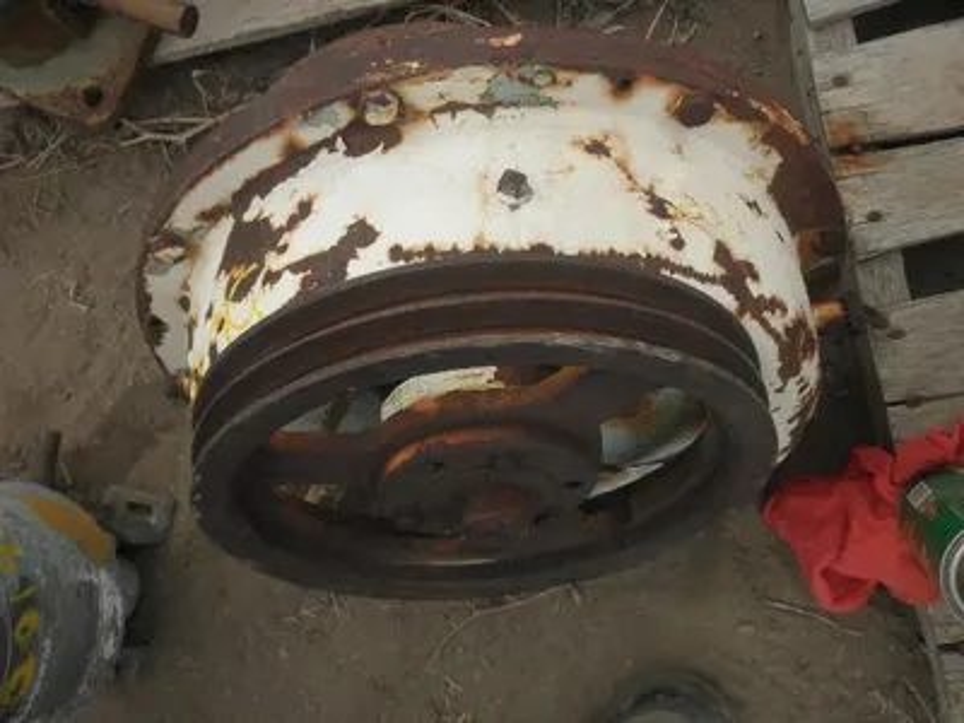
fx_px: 1225
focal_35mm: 44
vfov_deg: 32.9
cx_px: 482
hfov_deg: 42.9
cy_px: 362
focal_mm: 7.9
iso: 64
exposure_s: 1/640
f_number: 3.4
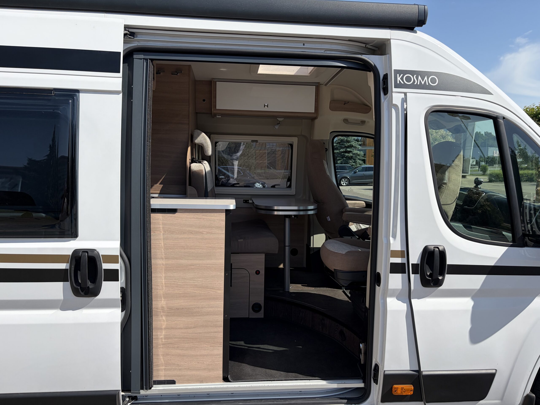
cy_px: 202
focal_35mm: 26
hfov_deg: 67.3
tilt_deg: -5.0
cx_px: 270
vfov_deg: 53.1
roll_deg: +0.4
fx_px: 406
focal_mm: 5.96
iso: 50
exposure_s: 1/3279
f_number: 1.6
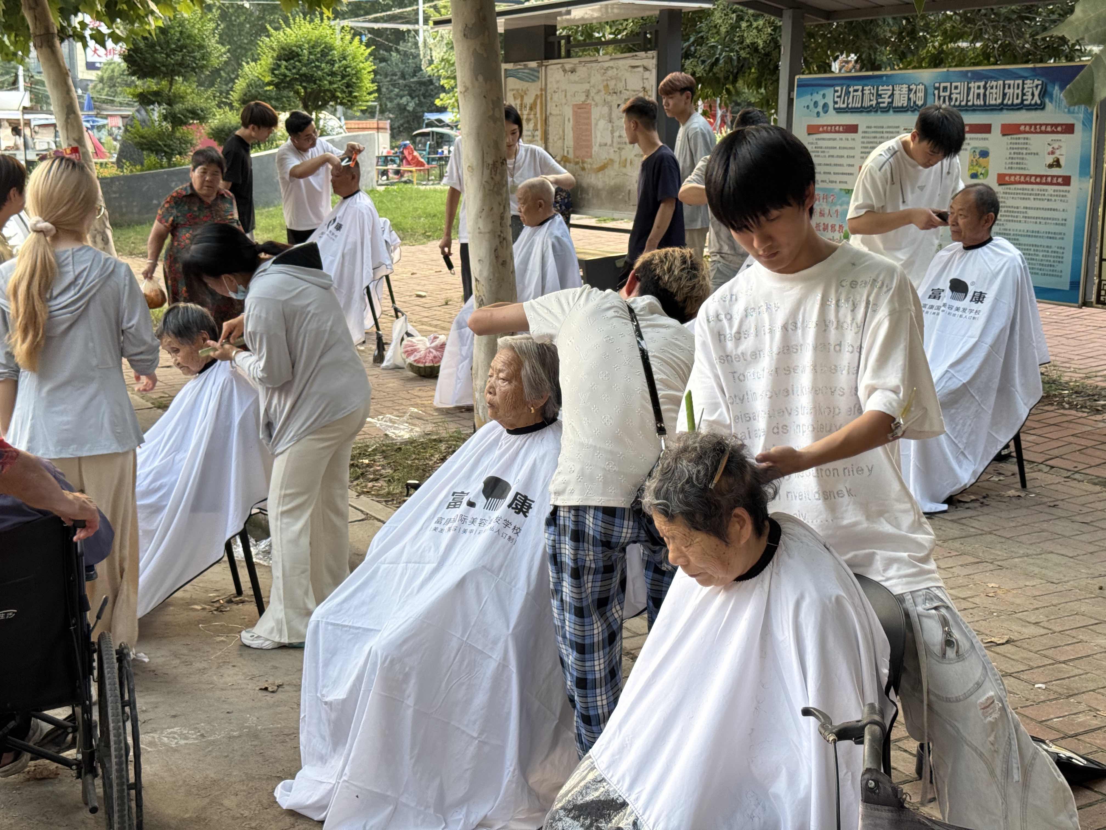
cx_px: 553
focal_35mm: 48
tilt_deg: -9.3
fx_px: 1534
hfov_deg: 39.7
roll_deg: +0.2
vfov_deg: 30.3
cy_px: 415
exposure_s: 1/104
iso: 100
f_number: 1.78
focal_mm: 6.76
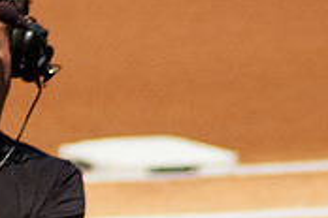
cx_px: -165
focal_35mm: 1189
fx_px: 10832
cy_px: 334
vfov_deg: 1.2
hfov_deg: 1.7
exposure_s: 1/2000
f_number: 5.6
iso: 320
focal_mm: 210
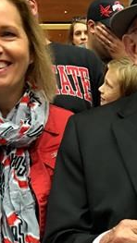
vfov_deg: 26.9
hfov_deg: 14.7
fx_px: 504
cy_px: 178
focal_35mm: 78
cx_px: 188
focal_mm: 4.15
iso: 80
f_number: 2.2
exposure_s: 1/15
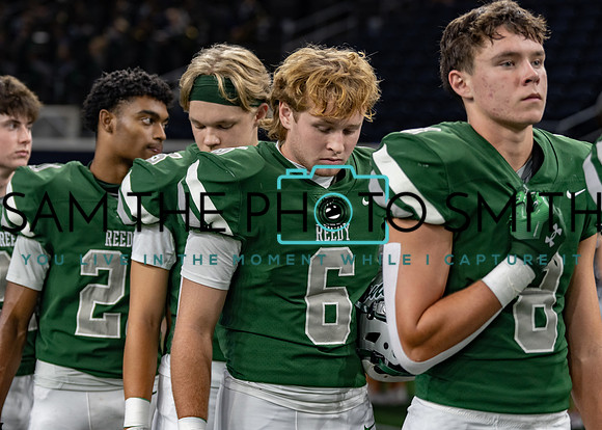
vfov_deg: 13.0
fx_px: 1890
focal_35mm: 111
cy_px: 181
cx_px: 223
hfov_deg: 18.1
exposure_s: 1/320
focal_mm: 88
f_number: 2.8
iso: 1250
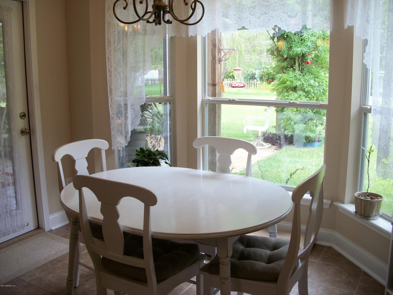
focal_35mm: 35
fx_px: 397
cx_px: 196
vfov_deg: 40.7
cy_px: 148
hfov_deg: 52.6
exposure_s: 1/80
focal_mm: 6.3
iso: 80
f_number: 3.1
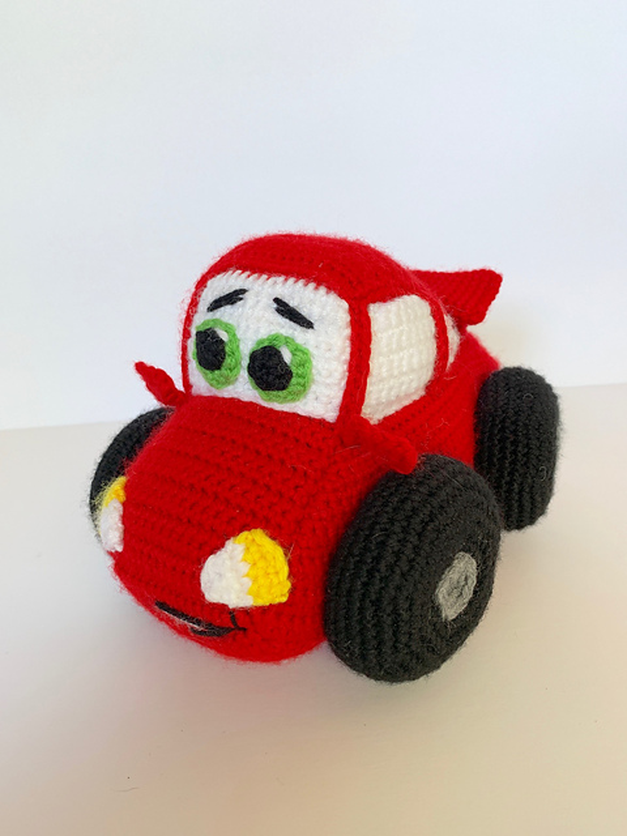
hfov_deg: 53.1
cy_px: 418
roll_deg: +3.7
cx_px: 314
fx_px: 628
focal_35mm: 26
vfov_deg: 67.3
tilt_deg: -21.3
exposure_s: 1/74
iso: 100
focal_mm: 4.25
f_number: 1.8
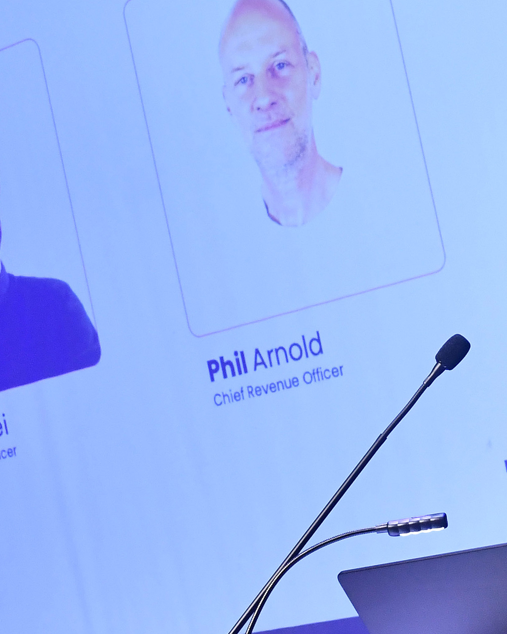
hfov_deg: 15.5
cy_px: 394
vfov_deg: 19.3
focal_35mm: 99
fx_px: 1857
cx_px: 327
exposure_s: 1/80
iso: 1600
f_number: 5.6
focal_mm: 26
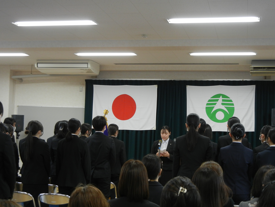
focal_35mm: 59
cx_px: 138
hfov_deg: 32.7
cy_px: 104
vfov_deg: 24.8
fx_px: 469
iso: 315
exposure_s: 1/30
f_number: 4
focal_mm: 10.6
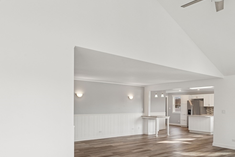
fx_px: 183
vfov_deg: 45.6
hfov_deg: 65.1
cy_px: 106
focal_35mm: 28
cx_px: 136
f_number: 11
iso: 200
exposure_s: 1/30
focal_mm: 17
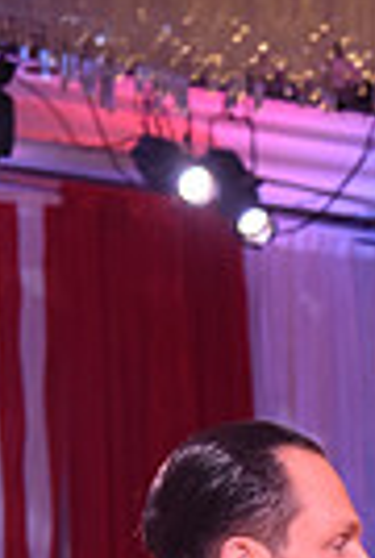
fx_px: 4368
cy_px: 1183
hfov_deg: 4.8
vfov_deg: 7.0
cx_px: 727
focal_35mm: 281
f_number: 4.5
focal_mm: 65
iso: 1250
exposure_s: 1/250
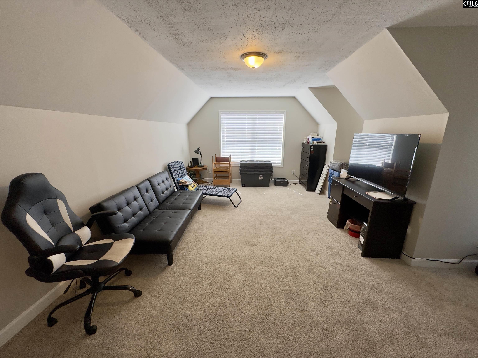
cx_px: 239
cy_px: 179
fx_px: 193
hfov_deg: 102.1
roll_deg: +0.2
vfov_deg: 85.7
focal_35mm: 14
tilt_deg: -13.8
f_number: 2.2
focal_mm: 2.22
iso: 125
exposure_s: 1/120
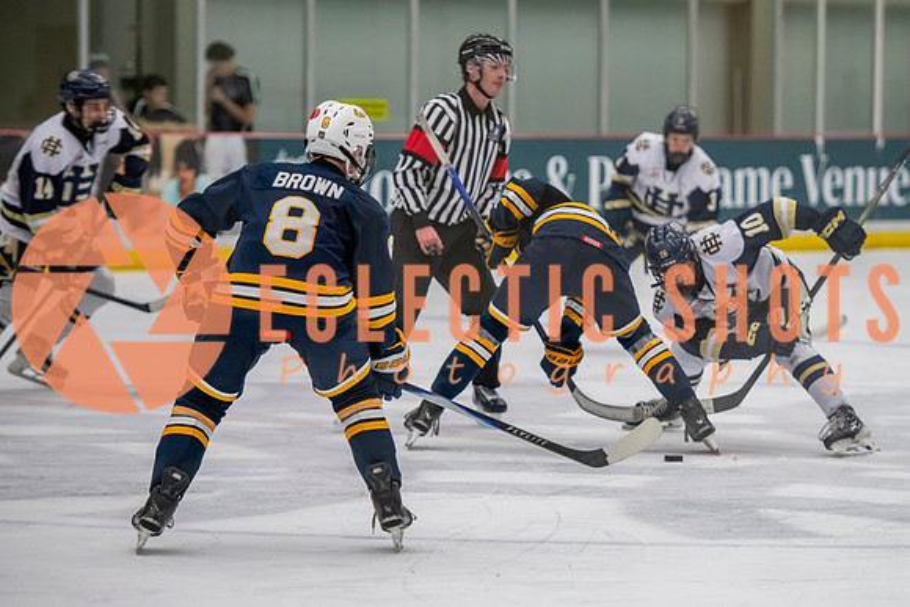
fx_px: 5217
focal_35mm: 206
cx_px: 626
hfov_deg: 10.0
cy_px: 339
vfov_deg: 6.7
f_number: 3.2
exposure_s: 1/640
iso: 2000
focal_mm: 150
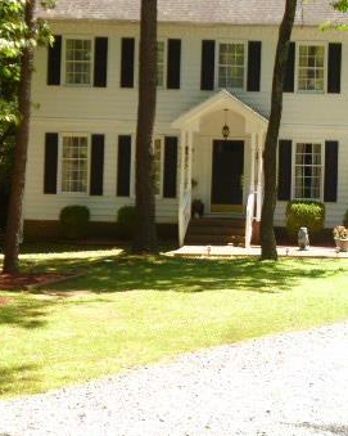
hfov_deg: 18.5
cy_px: 143
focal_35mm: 81
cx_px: 334
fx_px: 1043
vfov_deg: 23.5
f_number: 3.4
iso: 100
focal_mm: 7.9
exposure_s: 1/200
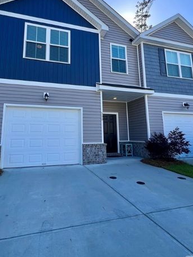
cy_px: 111
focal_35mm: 19
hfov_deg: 68.0
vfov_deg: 84.2
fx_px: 141
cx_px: 77
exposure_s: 1/453
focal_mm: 1.57
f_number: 1.8
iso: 32
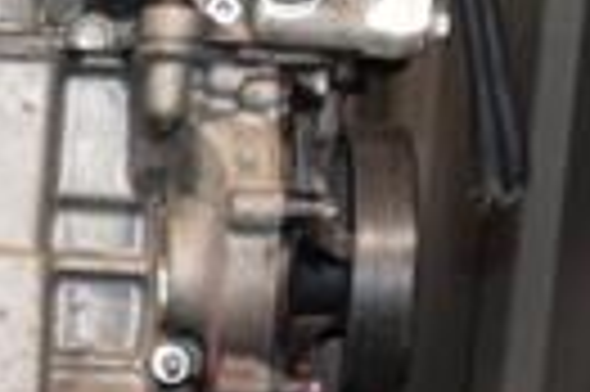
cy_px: 275
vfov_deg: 9.1
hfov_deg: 13.1
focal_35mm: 151
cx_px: -212
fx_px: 2472
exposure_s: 1/60
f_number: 5
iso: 800
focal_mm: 22
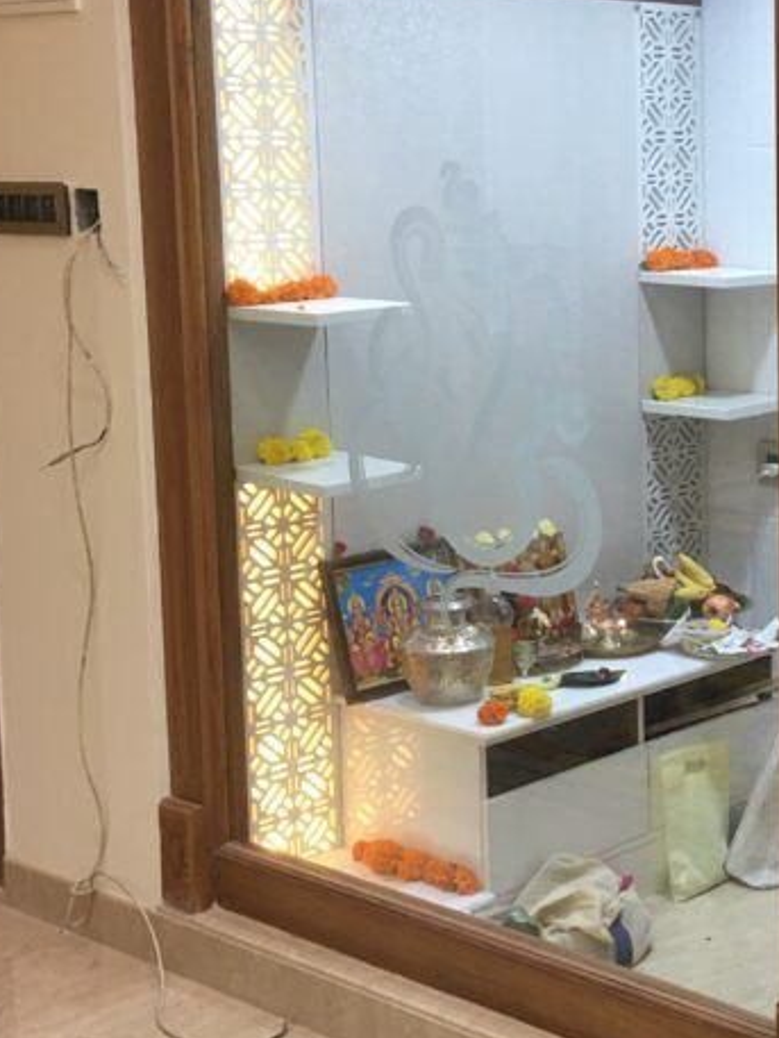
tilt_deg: -7.0
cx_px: 765
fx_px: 1949
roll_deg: -0.2
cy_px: 407
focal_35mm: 65
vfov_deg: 29.7
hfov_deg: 21.8
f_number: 2.2
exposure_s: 1/17
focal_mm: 4.15
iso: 50
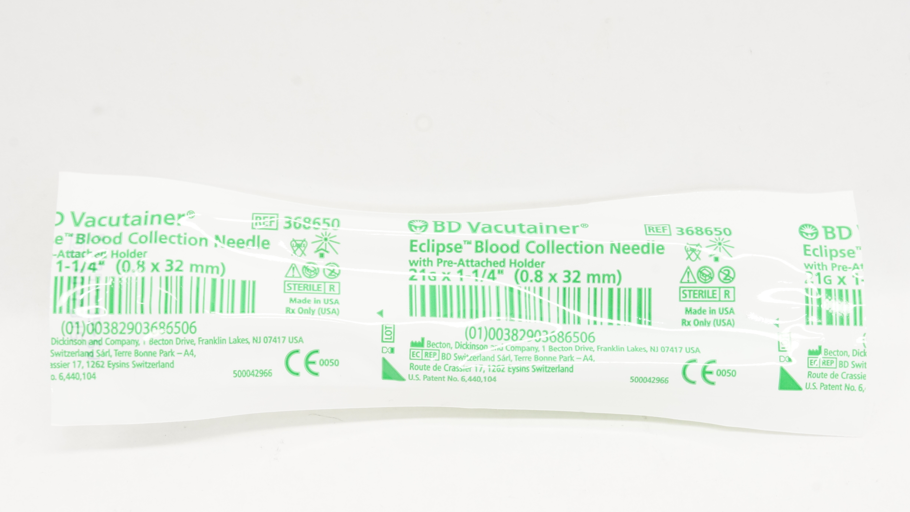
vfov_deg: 14.0
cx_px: 454
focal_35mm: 87
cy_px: 299
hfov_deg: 24.6
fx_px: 2088
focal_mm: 55
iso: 800
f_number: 14
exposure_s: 1/20
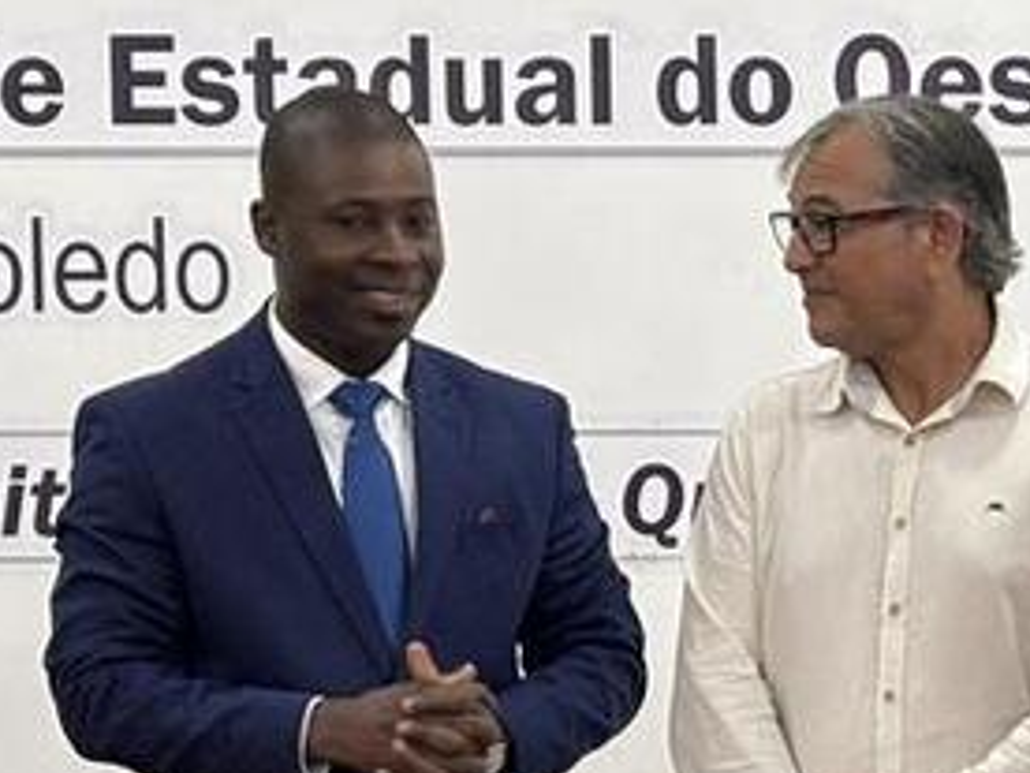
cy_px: 777
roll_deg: +0.4
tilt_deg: -3.6
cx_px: 1676
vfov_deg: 6.6
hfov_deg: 8.5
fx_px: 6725
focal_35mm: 226
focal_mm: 5.96
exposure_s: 1/60
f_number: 1.6
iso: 80
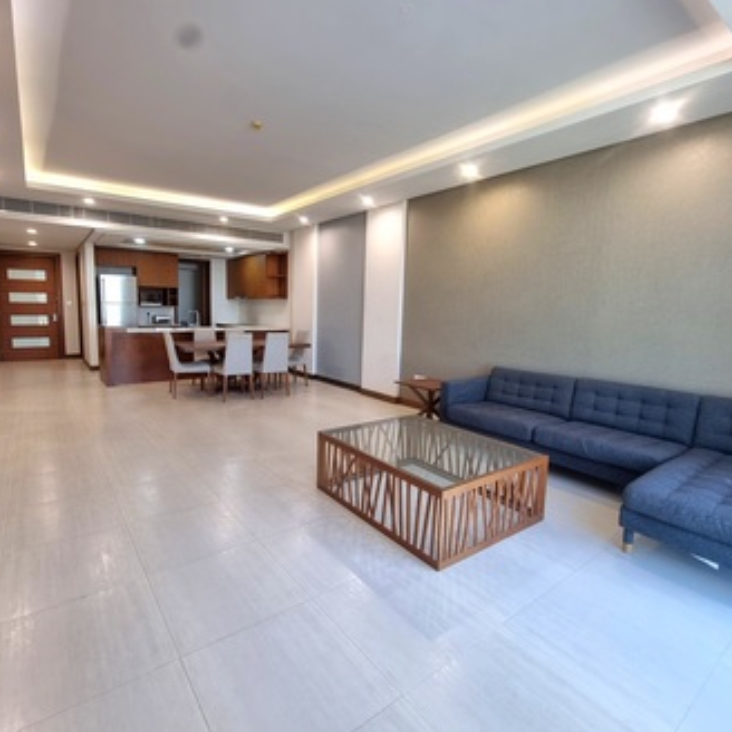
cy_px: 354
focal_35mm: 16
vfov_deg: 87.4
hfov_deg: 87.2
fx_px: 383
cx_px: 336
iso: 125
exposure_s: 1/50
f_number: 2.2
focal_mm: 2.2
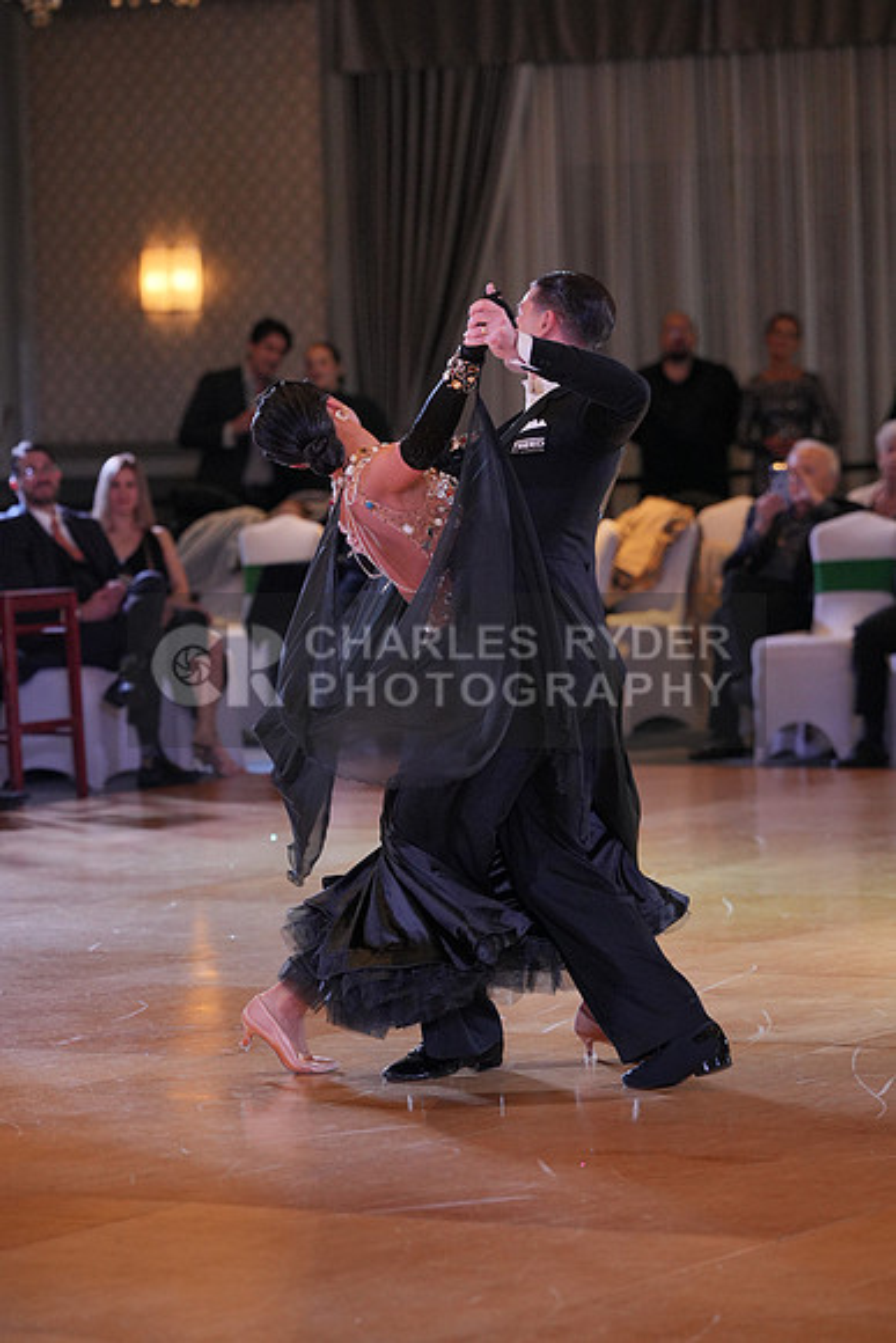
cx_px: 448
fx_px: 5634
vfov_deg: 13.6
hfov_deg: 9.1
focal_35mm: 151
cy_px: 672
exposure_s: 1/400
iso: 2500
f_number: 4
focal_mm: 151
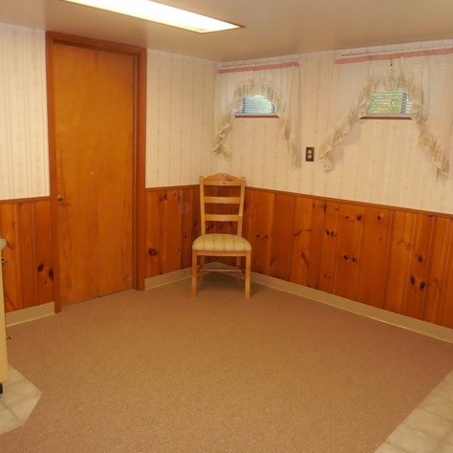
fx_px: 459
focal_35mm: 31
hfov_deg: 52.5
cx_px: 209
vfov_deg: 52.5
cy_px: 227
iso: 400
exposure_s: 1/25
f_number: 3.5
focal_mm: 4.6
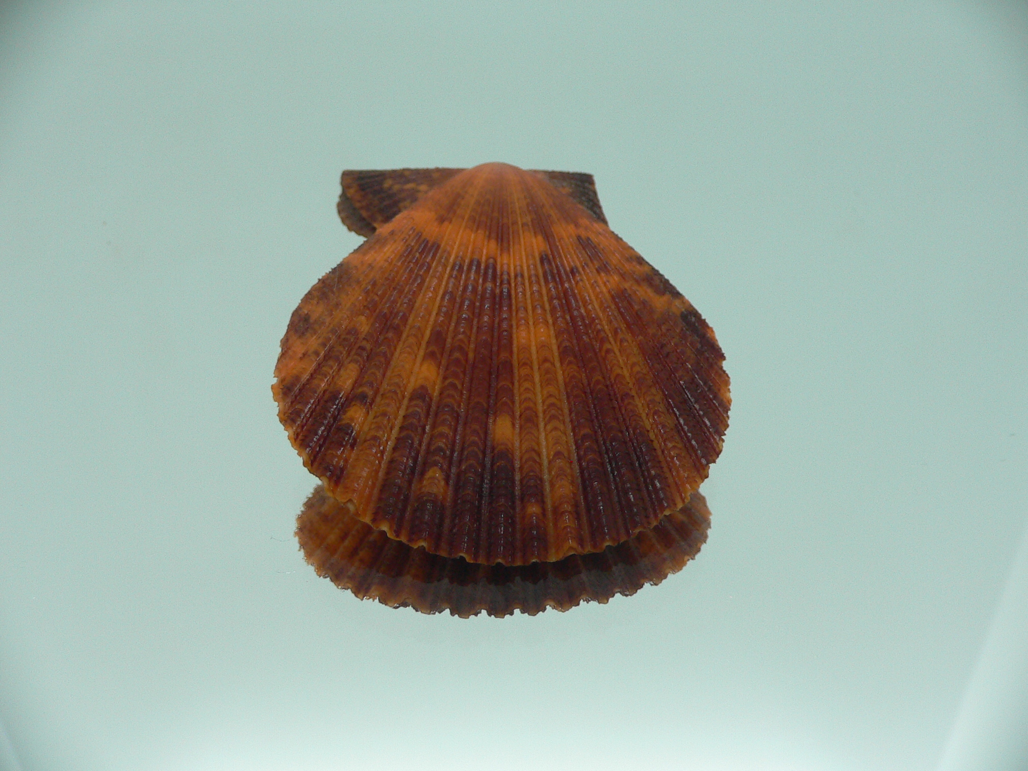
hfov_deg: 52.6
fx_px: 1039
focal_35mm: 35
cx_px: 514
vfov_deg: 40.7
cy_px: 386
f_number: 2.8
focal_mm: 4.6
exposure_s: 1/60
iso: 150
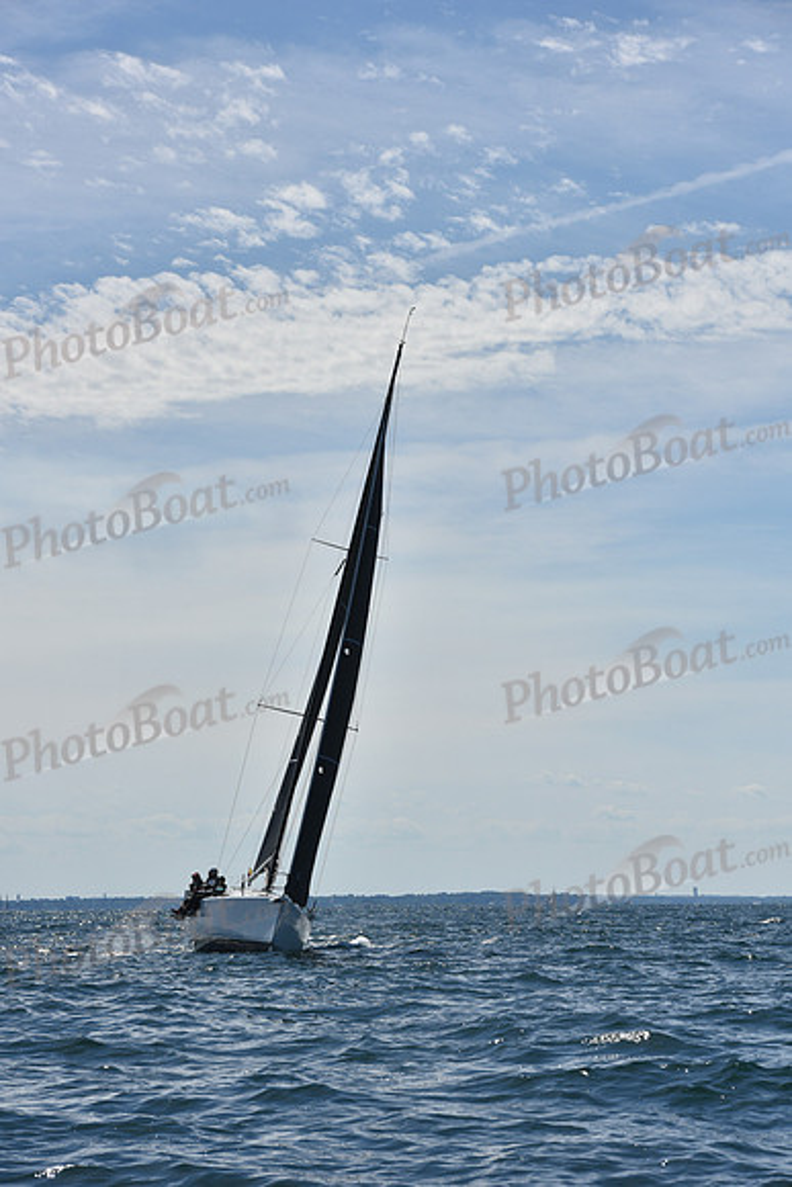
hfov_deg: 11.8
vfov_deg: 17.6
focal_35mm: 116
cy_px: 594
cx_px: 396
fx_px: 3825
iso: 250
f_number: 10
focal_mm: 116
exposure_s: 1/1600
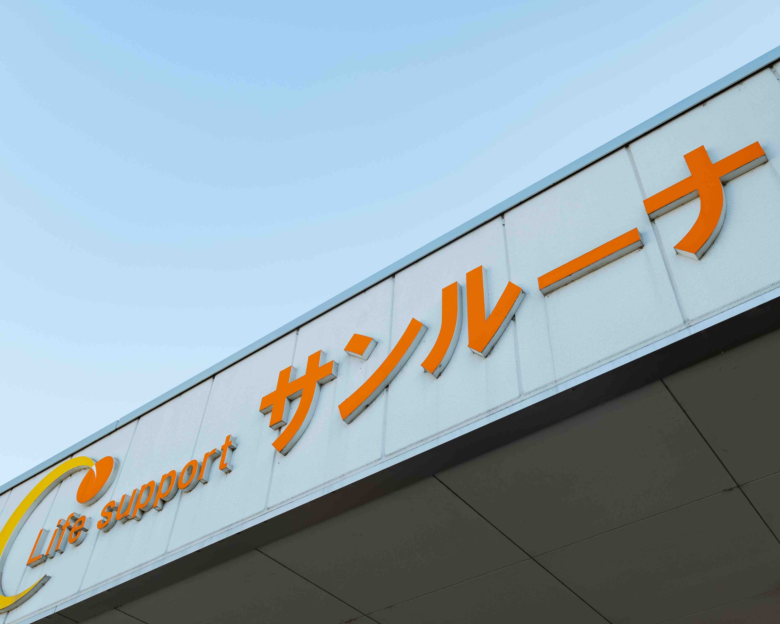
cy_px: 343
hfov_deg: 55.4
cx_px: 447
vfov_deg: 45.7
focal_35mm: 32
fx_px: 739
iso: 200
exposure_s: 1/100
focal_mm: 24
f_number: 5.6
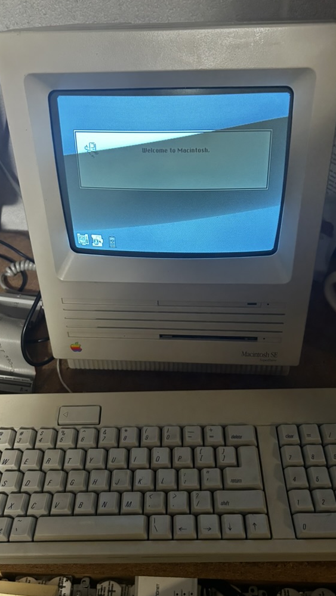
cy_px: 299
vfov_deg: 66.1
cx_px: 163
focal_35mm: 29
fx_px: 459
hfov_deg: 40.2
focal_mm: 5.7
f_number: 1.5
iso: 200
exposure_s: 1/60
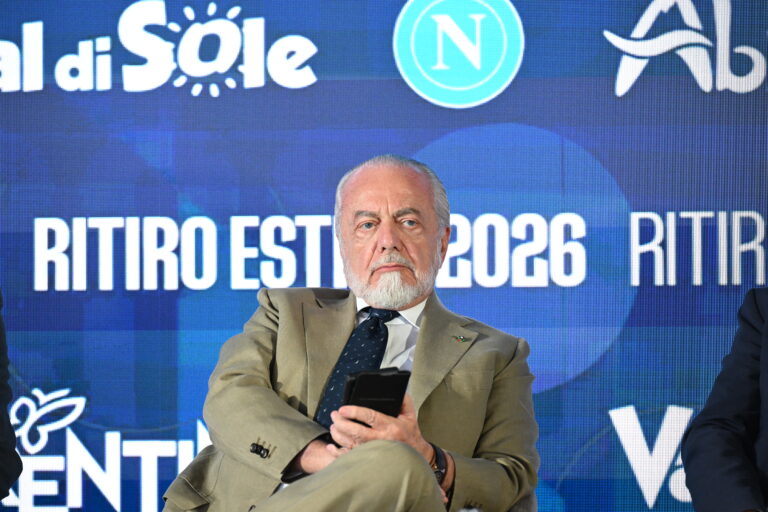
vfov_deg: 6.9
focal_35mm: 200
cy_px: 256
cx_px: 384
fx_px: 4266
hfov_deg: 10.3
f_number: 4
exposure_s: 1/320
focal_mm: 200
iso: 3200
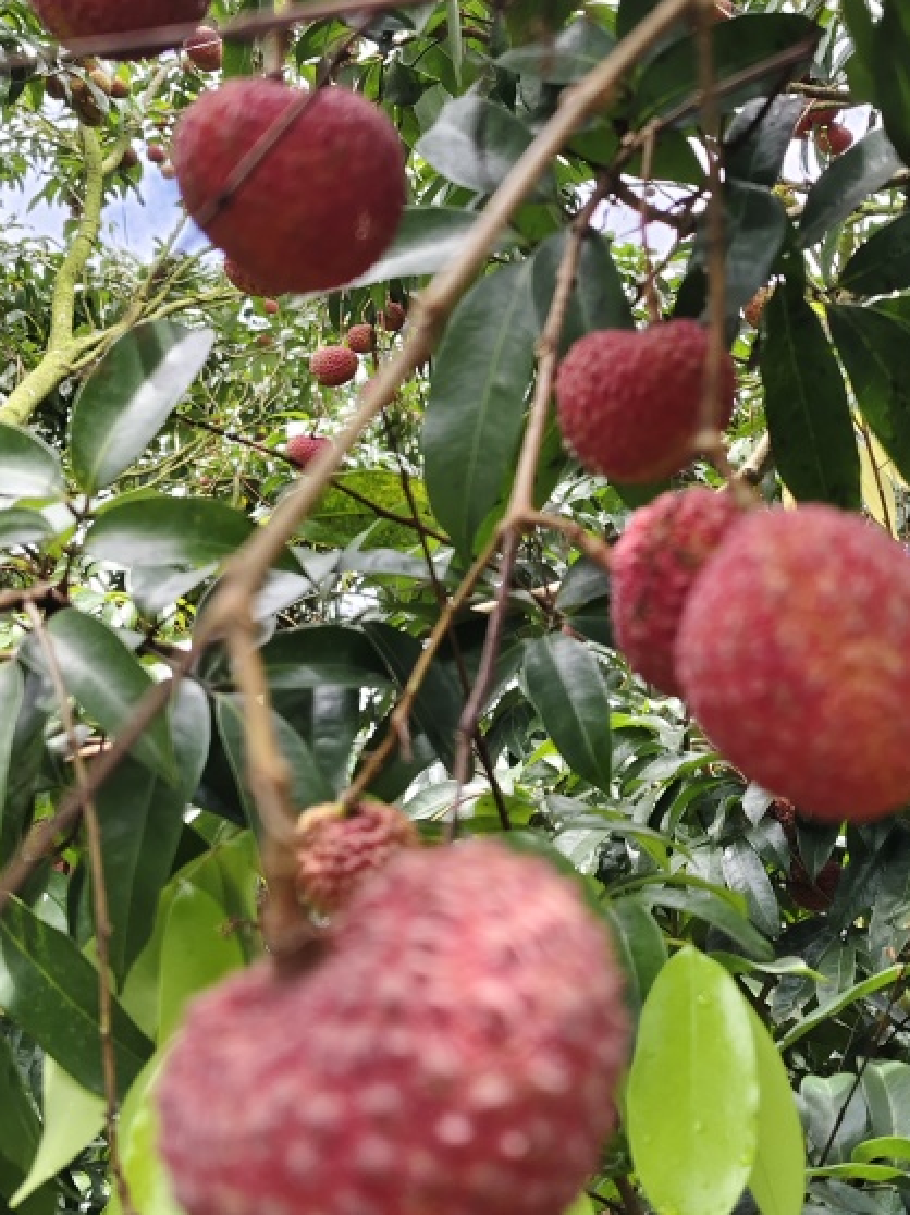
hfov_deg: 32.3
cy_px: 356
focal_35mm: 44
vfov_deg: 42.1
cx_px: 662
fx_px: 1543
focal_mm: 5.56
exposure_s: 1/257
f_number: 1.88
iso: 50
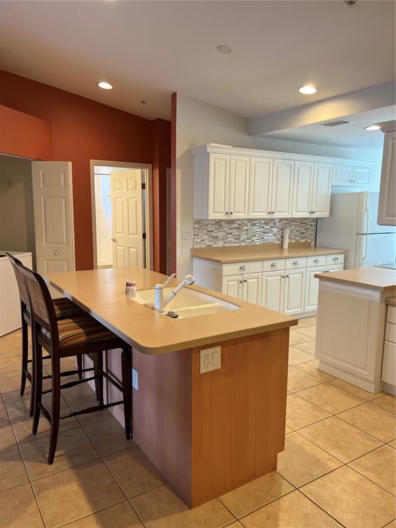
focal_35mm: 26
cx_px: 198
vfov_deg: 67.3
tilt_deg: -7.8
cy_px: 264
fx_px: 397
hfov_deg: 53.1
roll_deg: -0.8
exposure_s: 1/120
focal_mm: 5.7
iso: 125
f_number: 1.5
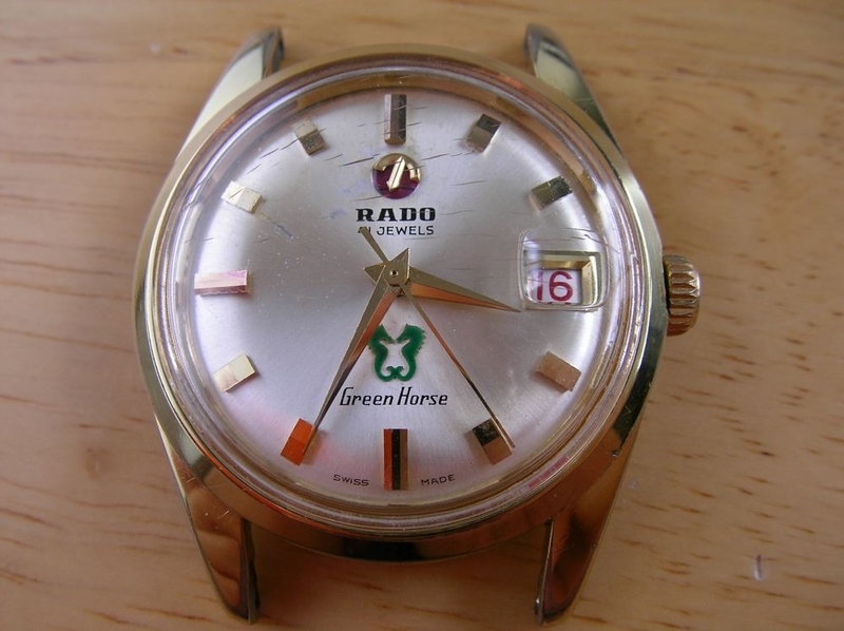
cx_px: 422
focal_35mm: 38
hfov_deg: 49.0
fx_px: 925
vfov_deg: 37.6
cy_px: 316
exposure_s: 1/31.1
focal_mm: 5.8
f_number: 3.5
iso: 50
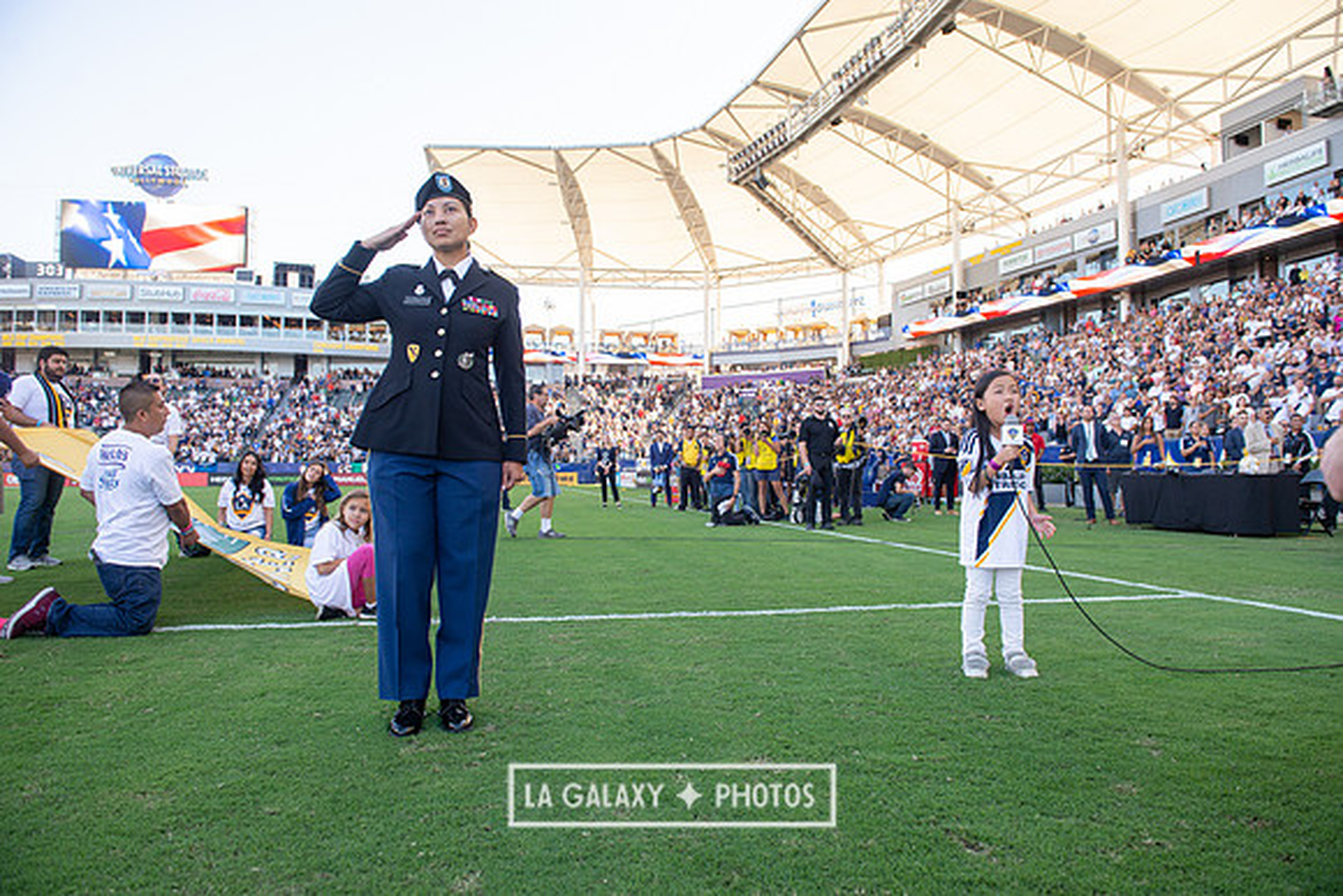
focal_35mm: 24
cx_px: 672
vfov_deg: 53.2
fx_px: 896
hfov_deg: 73.7
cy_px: 448
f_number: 4.5
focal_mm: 24
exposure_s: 1/320
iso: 200
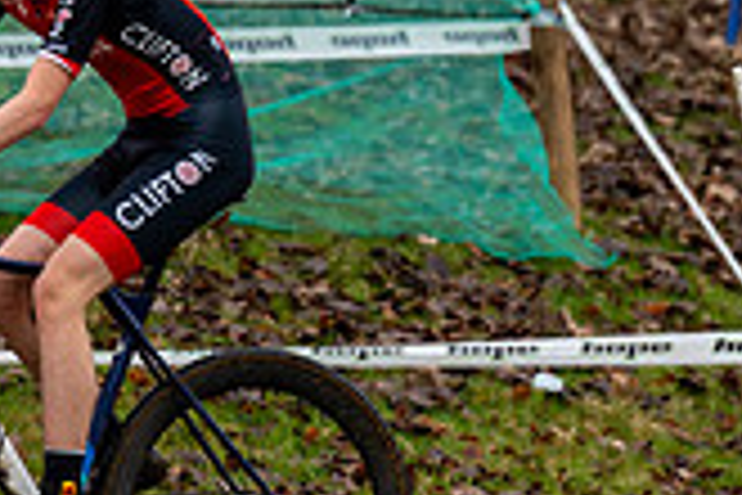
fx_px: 14262
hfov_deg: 3.0
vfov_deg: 2.0
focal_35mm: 692
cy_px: 2
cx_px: -72
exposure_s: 1/1000
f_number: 3.2
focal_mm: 197
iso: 640
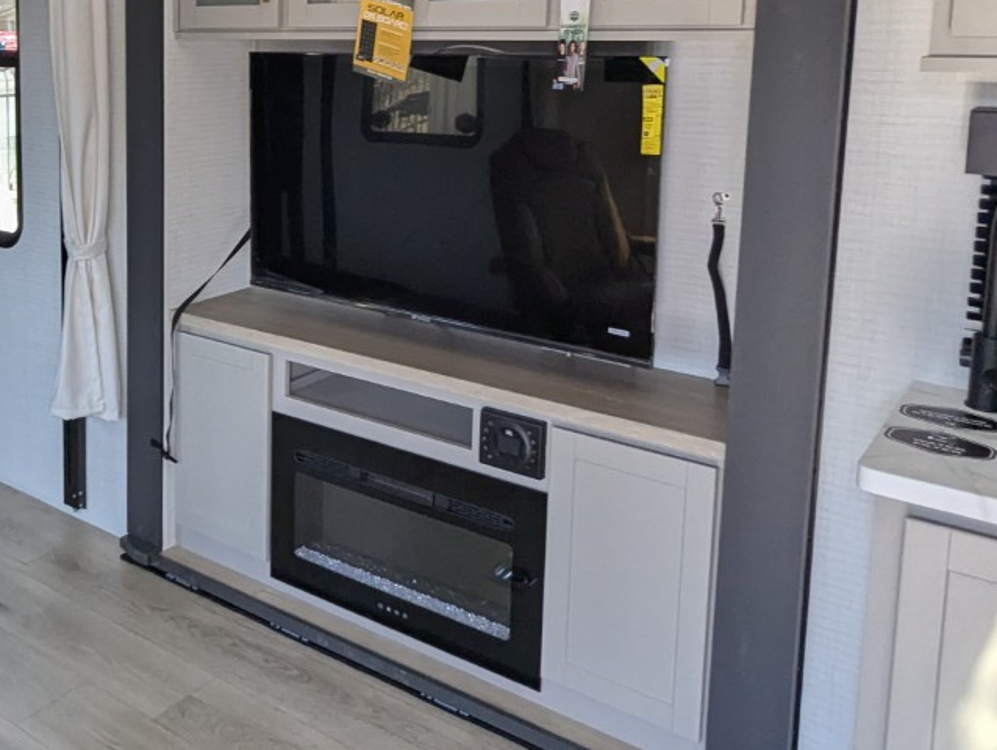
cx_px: 270
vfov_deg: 39.4
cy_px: 162
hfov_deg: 50.7
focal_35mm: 35
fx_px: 1009
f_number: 2.2
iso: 155
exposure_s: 1/216
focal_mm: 2.35
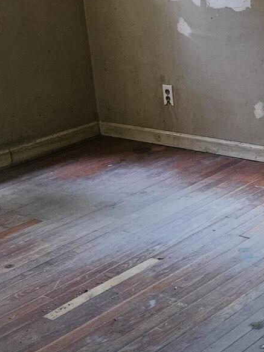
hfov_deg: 16.8
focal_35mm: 79
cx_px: 403
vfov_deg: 24.6
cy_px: 113
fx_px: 803
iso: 640
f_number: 1.8
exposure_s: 1/40
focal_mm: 5.4
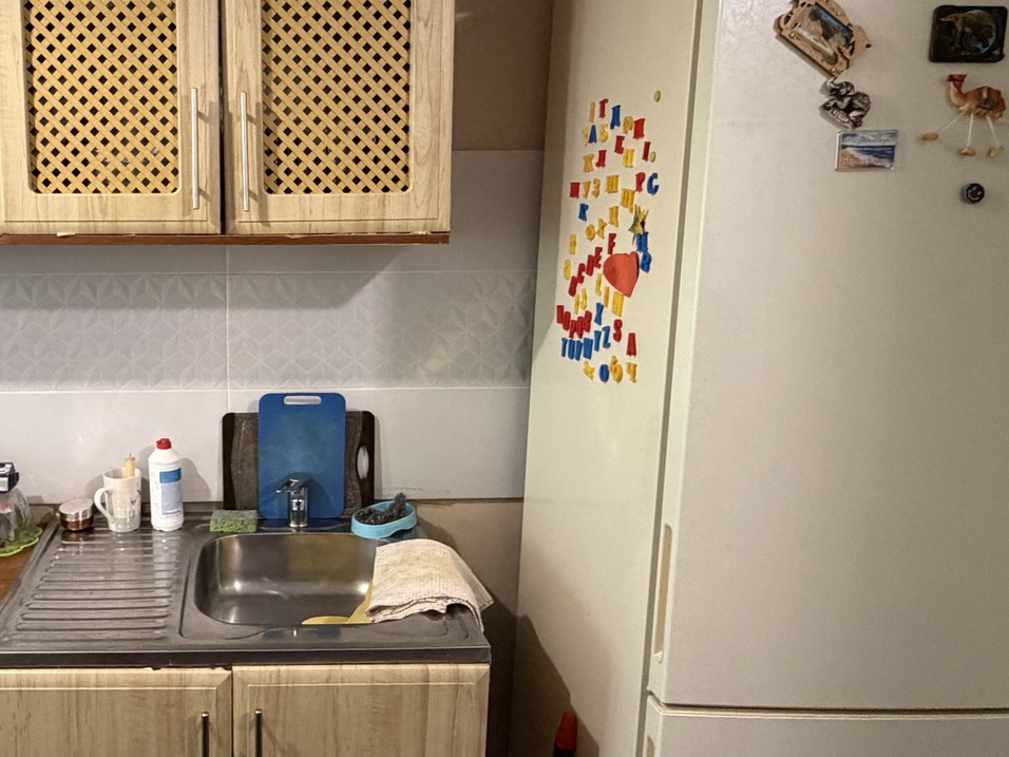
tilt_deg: -9.5
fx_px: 874
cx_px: 262
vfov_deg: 46.8
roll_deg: +0.1
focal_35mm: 30
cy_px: 359
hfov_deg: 57.2
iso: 400
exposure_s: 1/50
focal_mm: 2.22
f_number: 2.2
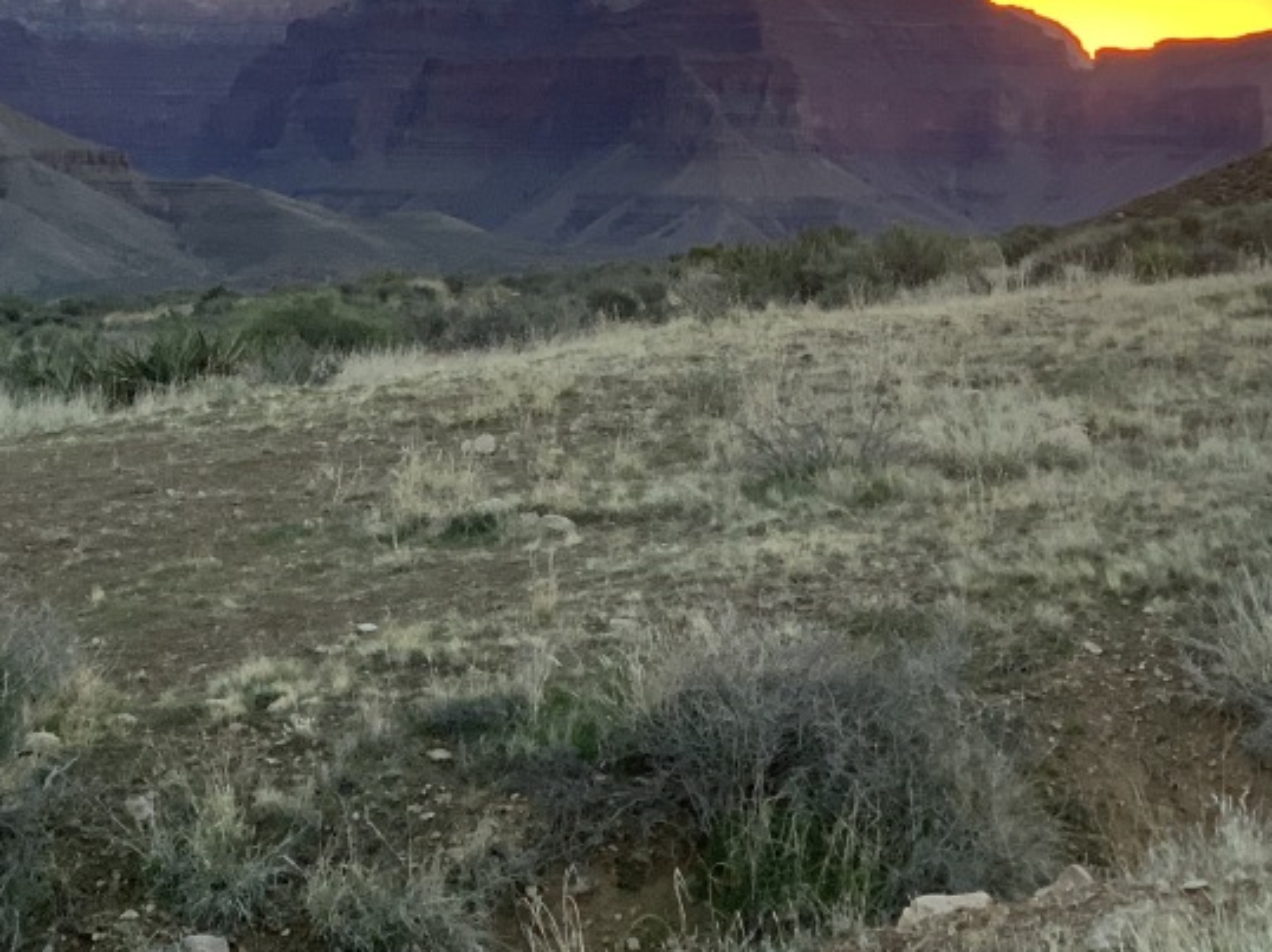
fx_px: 3636
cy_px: 142
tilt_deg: +2.8
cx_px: 608
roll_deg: +1.0
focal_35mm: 99
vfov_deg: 14.8
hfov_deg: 19.8
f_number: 2.4
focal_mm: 6
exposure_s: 1/85
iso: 125
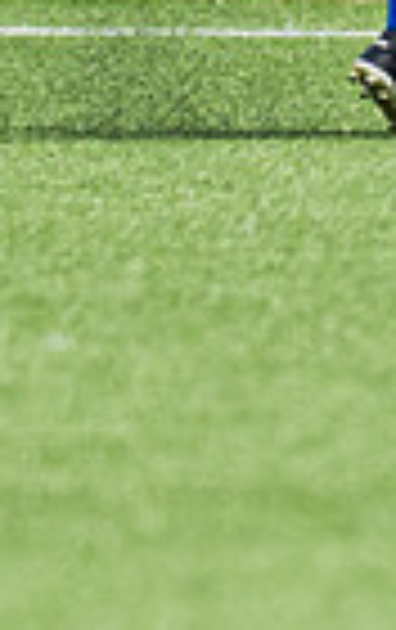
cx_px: 871
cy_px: 423
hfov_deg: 0.8
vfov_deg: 1.2
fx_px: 29957
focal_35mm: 1742
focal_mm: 135
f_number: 1.8
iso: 200
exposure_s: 1/10000
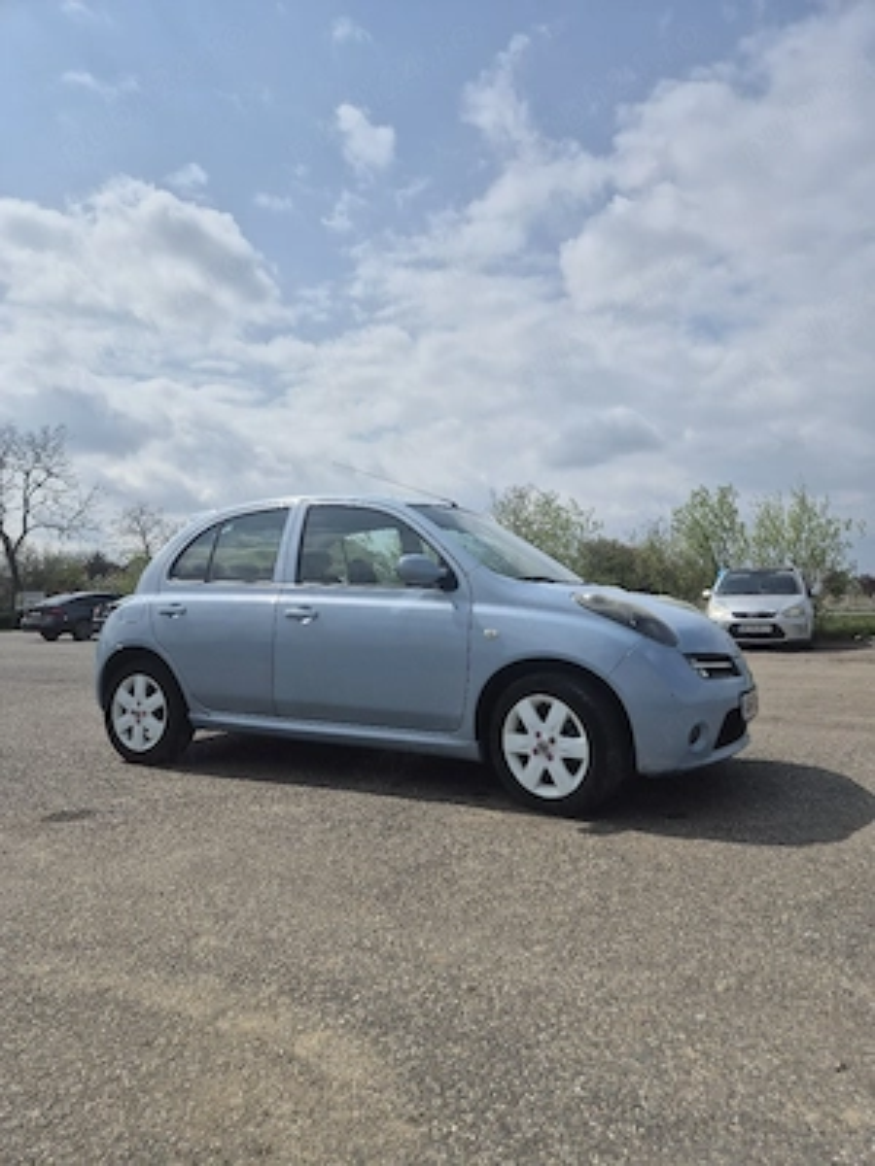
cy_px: 583
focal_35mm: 23
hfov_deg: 58.9
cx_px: 438
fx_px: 775
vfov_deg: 73.9
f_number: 1.8
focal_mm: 5.4
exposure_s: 1/5000
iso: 25
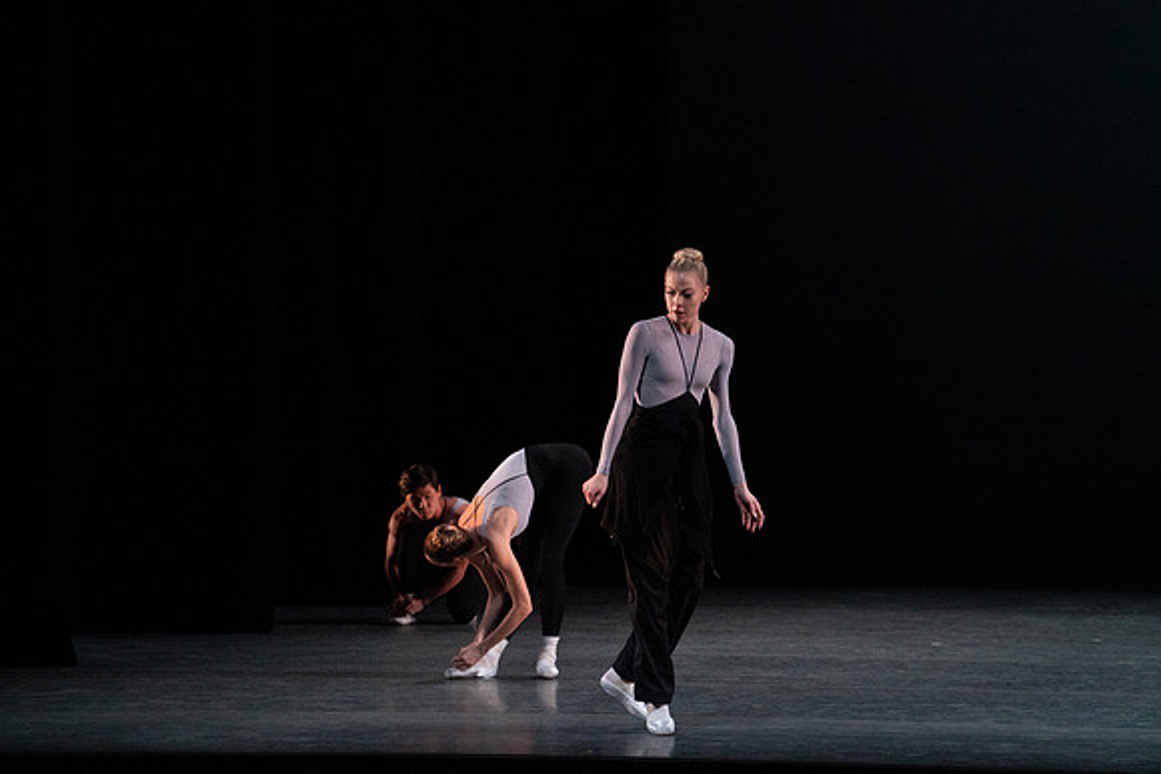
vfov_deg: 6.9
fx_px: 6451
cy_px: 387
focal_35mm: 200
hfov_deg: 10.3
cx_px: 580
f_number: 8
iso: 12800
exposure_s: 1/500
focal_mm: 200
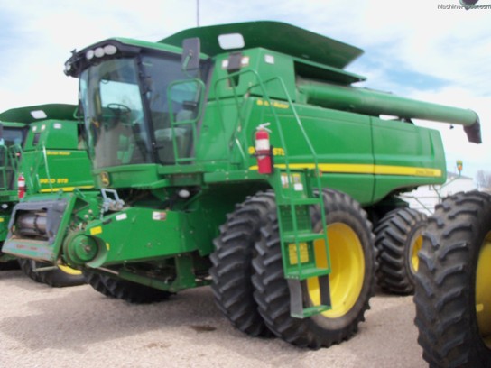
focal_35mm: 35
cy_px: 184
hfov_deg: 52.6
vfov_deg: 40.7
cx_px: 246
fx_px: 496
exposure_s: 1/500
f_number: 3
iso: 80
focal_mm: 6.3
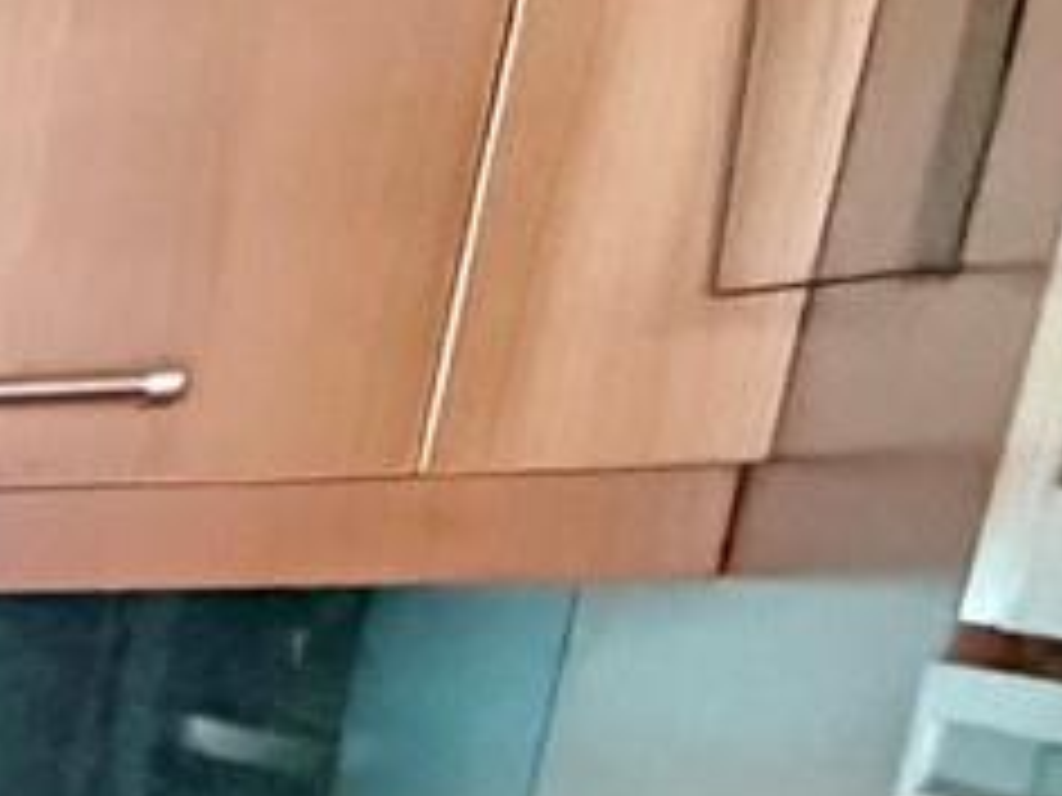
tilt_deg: -14.2
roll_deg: +3.1
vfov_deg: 14.2
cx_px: -2426
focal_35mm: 95
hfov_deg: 10.3
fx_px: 2915
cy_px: 1318
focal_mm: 2.22
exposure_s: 1/60
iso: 800
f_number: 2.2
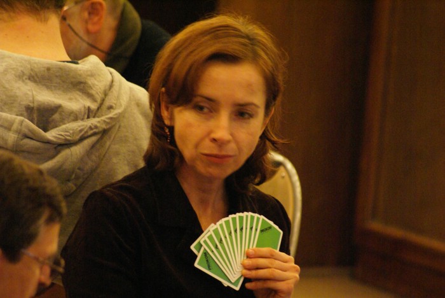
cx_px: 222
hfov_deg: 6.0
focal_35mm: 345
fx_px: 4268
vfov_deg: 4.0
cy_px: 149
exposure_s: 1/10
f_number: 5.6
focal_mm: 230
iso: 1600
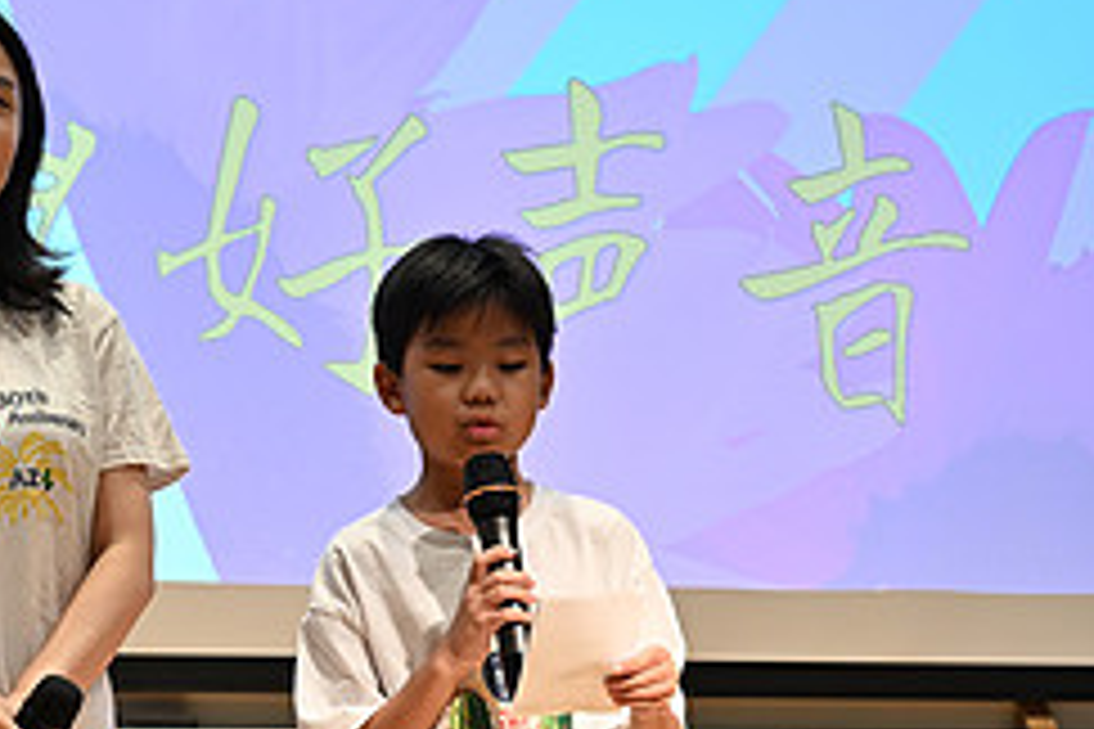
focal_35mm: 93
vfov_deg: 14.7
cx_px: 171
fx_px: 2826
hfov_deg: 21.6
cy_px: 479
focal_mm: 39
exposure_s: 1/40
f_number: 4
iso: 500
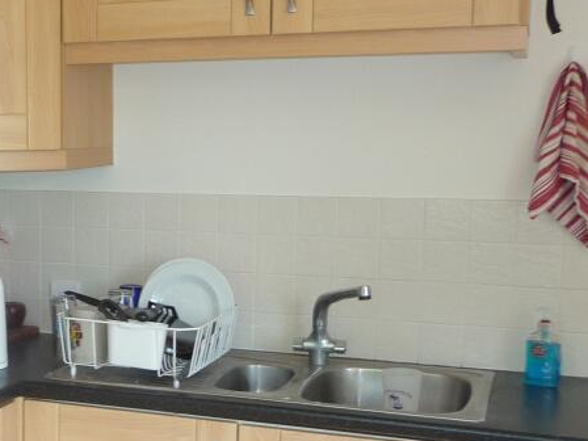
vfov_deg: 22.9
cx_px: -7
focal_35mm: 64
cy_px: 284
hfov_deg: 28.3
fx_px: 1087
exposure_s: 1/30
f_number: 3.3
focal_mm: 4.7
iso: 100
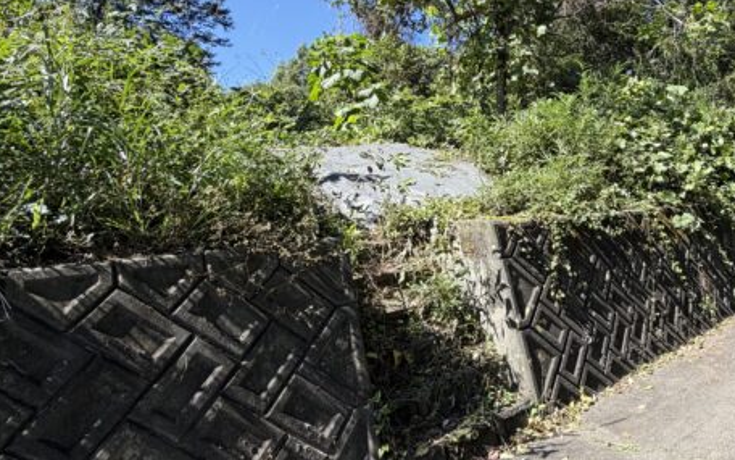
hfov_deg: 68.6
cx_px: 537
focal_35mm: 25
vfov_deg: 48.9
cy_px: 178
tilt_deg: +6.9
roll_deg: +0.0
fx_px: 501
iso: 50
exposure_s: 1/502
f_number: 2.2
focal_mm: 2.22
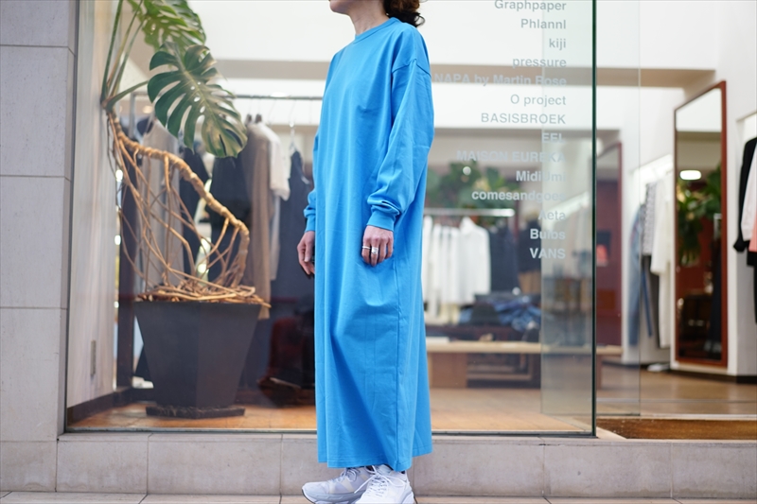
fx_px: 1156
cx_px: 378
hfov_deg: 36.3
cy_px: 252
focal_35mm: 55
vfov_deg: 24.6
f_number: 1.8
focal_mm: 55
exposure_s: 1/60
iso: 200
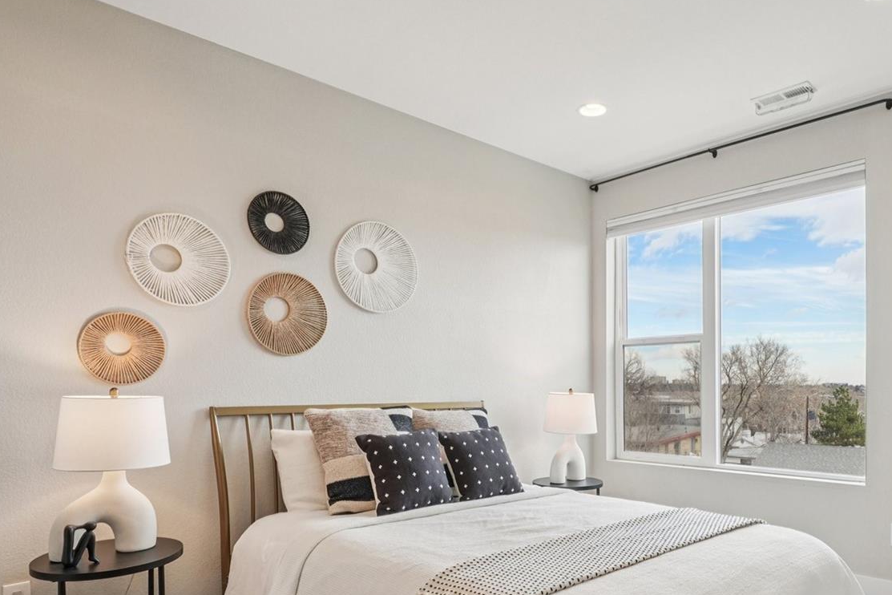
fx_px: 588
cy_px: 390
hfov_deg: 73.4
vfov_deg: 52.8
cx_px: 543
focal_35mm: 24
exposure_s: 1/30
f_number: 8
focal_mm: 11
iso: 125
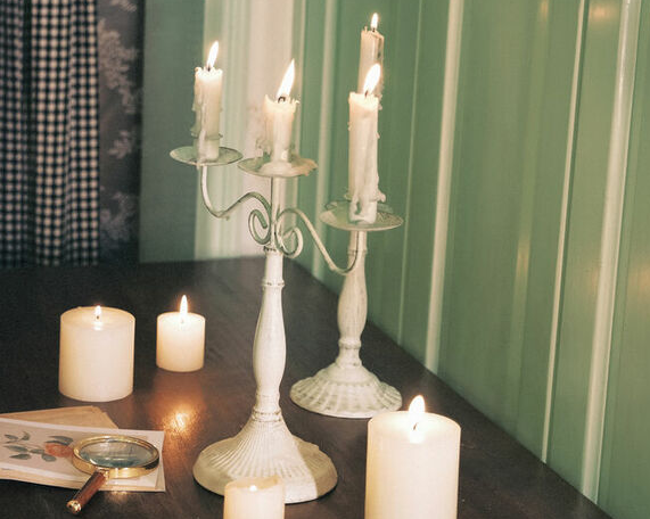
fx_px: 1826
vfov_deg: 16.2
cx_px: 88
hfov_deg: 19.9
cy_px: 211
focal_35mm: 95
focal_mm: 36.5
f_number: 2.8
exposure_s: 1/30
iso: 160
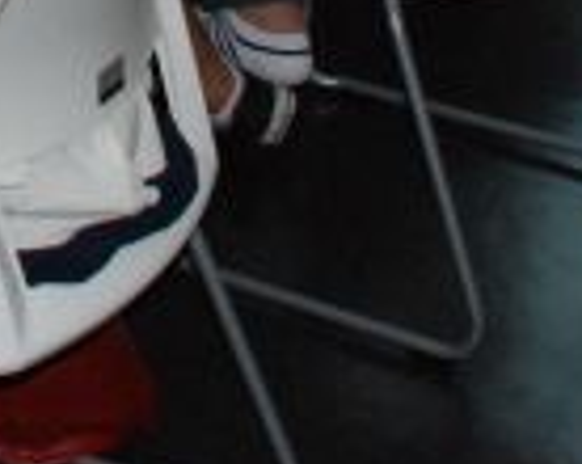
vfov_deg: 9.4
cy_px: -645
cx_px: -101
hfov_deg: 12.8
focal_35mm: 147
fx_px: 2528
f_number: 5
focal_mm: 18
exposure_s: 1/60
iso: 1000
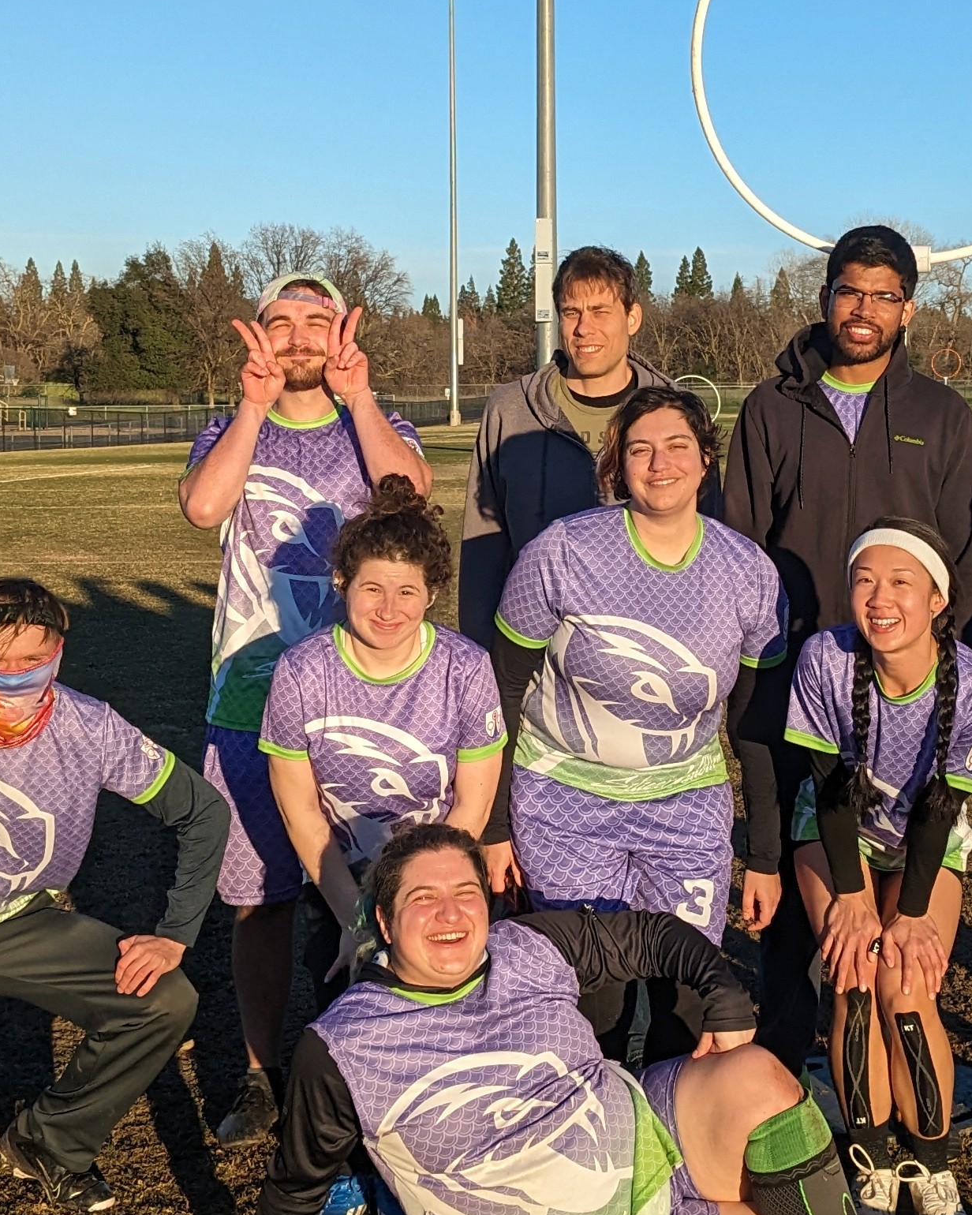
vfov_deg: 27.4
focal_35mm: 69
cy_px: 479
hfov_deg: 22.0
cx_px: 730
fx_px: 2481
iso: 62
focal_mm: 4.38
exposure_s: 1/2597
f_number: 1.73
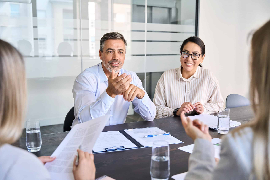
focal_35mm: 40
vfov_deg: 33.4
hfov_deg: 48.5
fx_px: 300
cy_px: 90
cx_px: 135
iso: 2000
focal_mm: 40
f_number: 3.2
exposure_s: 1/160
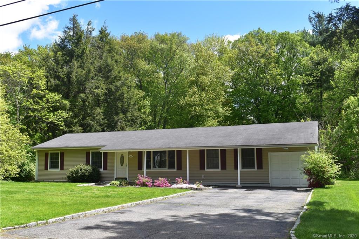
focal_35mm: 36
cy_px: 120
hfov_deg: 53.1
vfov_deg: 36.8
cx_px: 180
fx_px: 359
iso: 400
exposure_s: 1/320
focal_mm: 24
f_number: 10
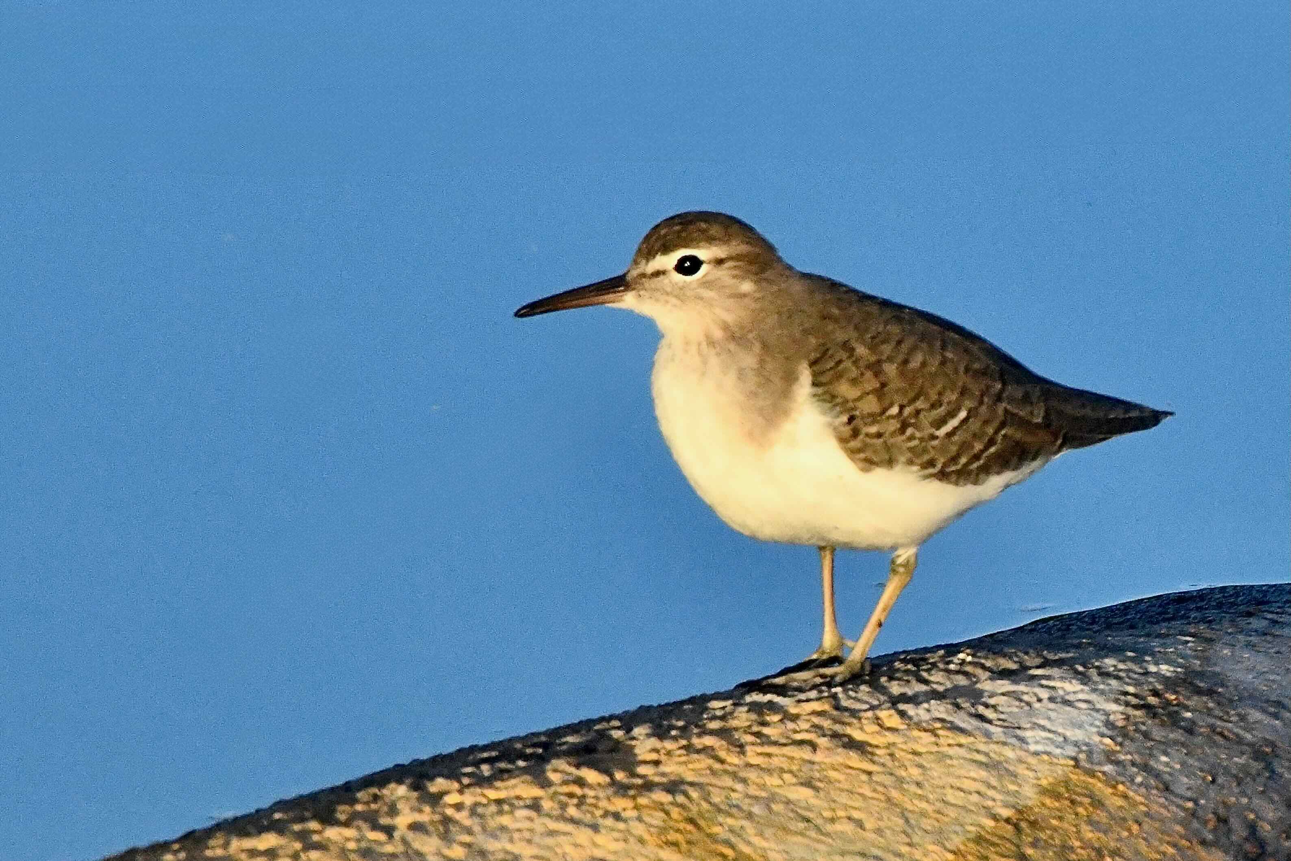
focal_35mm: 600
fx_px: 21516
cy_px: 430
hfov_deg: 3.4
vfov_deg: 2.3
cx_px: 646
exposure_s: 1/1000
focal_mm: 600
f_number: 16
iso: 5000
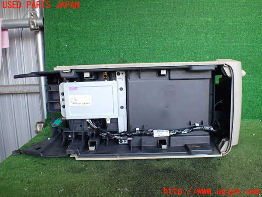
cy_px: 98
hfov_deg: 60.0
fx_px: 227
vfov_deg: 46.8
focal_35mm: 30
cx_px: 131
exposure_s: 1/125
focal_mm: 5.4
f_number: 2.3
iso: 320
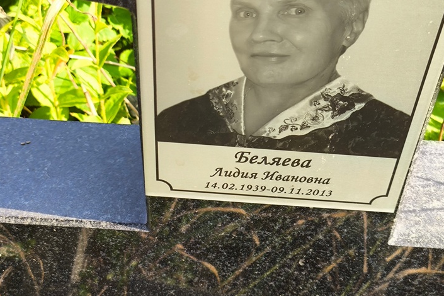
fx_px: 728
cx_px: 228
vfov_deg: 23.0
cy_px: 149
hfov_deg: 33.9
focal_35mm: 59
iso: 50
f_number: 1.7
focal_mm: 4.71
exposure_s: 1/303
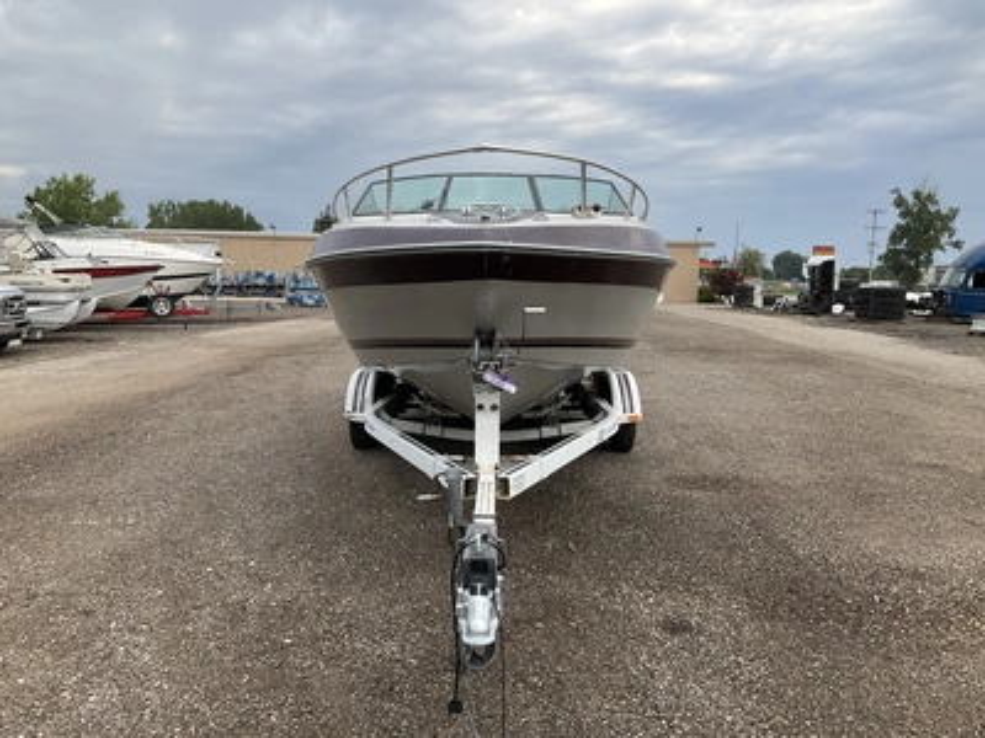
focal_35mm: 29
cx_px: 492
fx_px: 825
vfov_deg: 48.2
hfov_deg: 61.7
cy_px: 369
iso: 25
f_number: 1.8
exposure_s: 1/719
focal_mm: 3
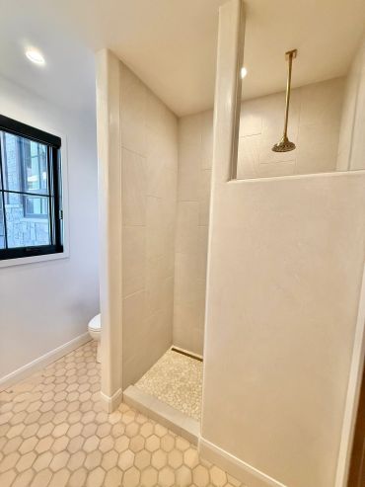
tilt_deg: -4.6
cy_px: 244
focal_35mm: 14
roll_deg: -1.9
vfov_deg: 102.0
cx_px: 182
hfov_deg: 85.7
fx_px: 197
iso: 320
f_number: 2.2
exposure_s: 1/120
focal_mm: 2.22
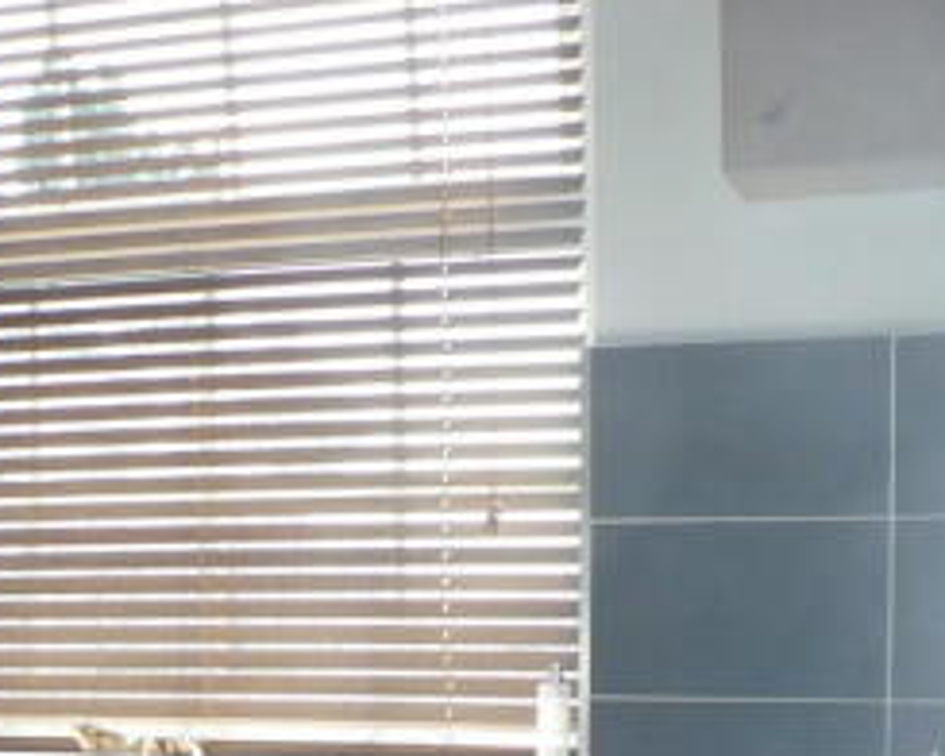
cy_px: 800
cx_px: -106
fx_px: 2405
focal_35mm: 86
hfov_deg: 21.1
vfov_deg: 17.3
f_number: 2.8
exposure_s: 1/320
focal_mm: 6.1
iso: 200
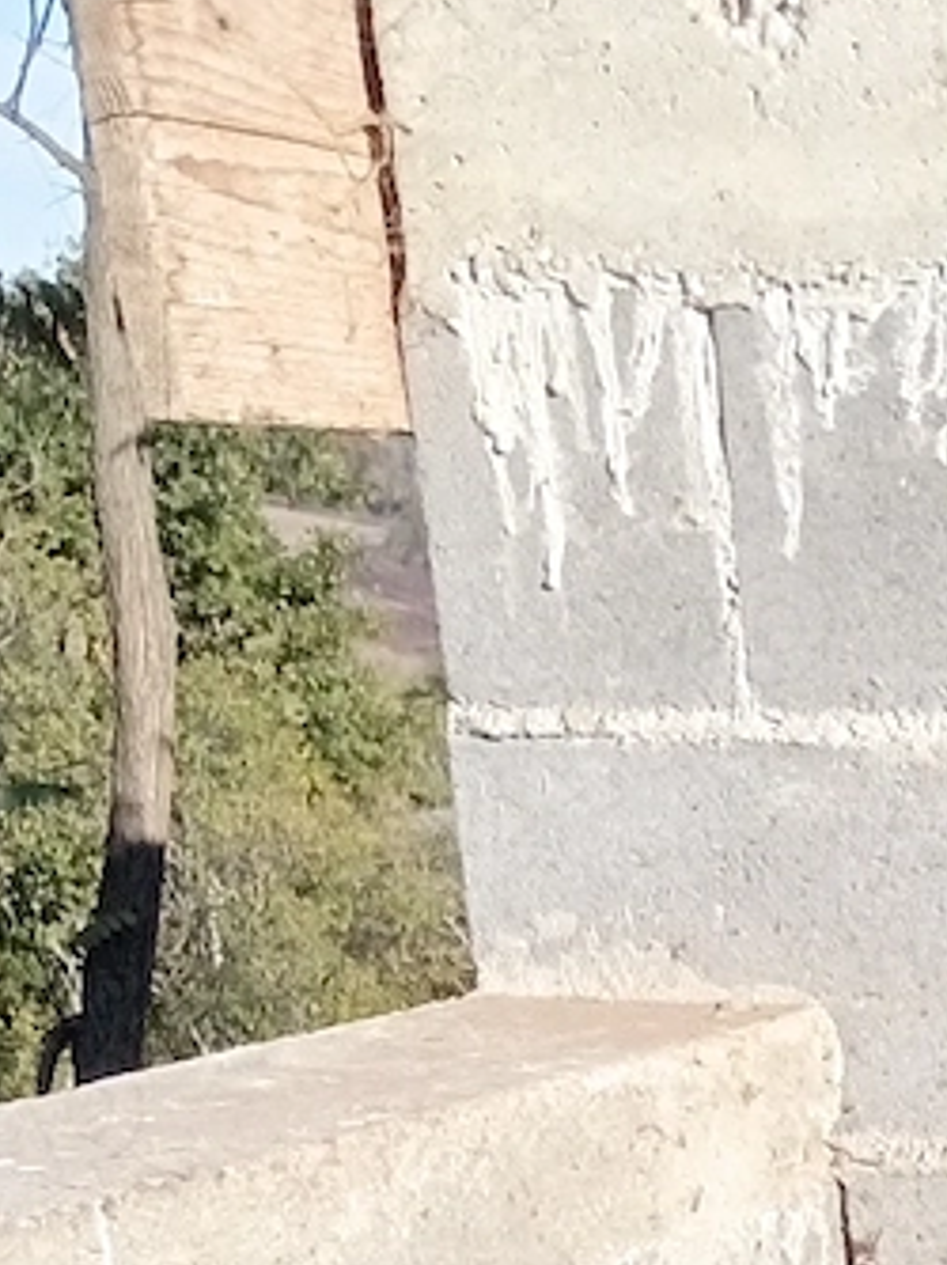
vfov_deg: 17.2
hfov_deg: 13.2
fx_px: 3652
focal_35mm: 100
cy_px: 2043
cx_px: 1754
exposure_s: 1/854
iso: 101
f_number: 1.8
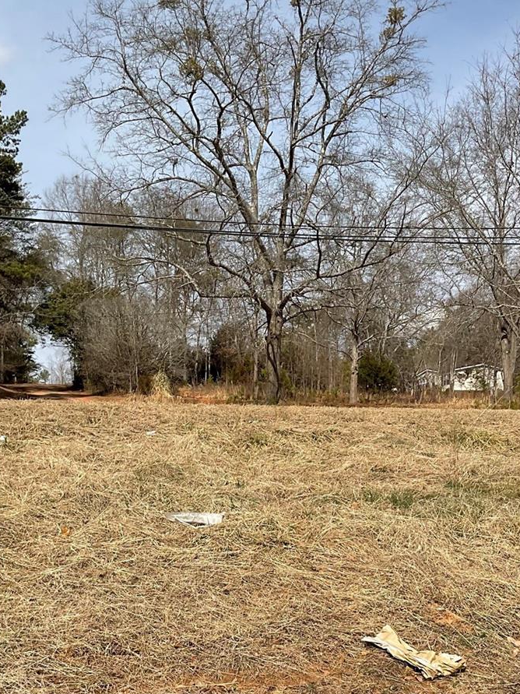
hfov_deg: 29.1
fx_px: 1002
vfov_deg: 37.1
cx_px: 279
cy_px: 535
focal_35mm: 50
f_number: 1.8
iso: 16
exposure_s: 1/2801
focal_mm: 3
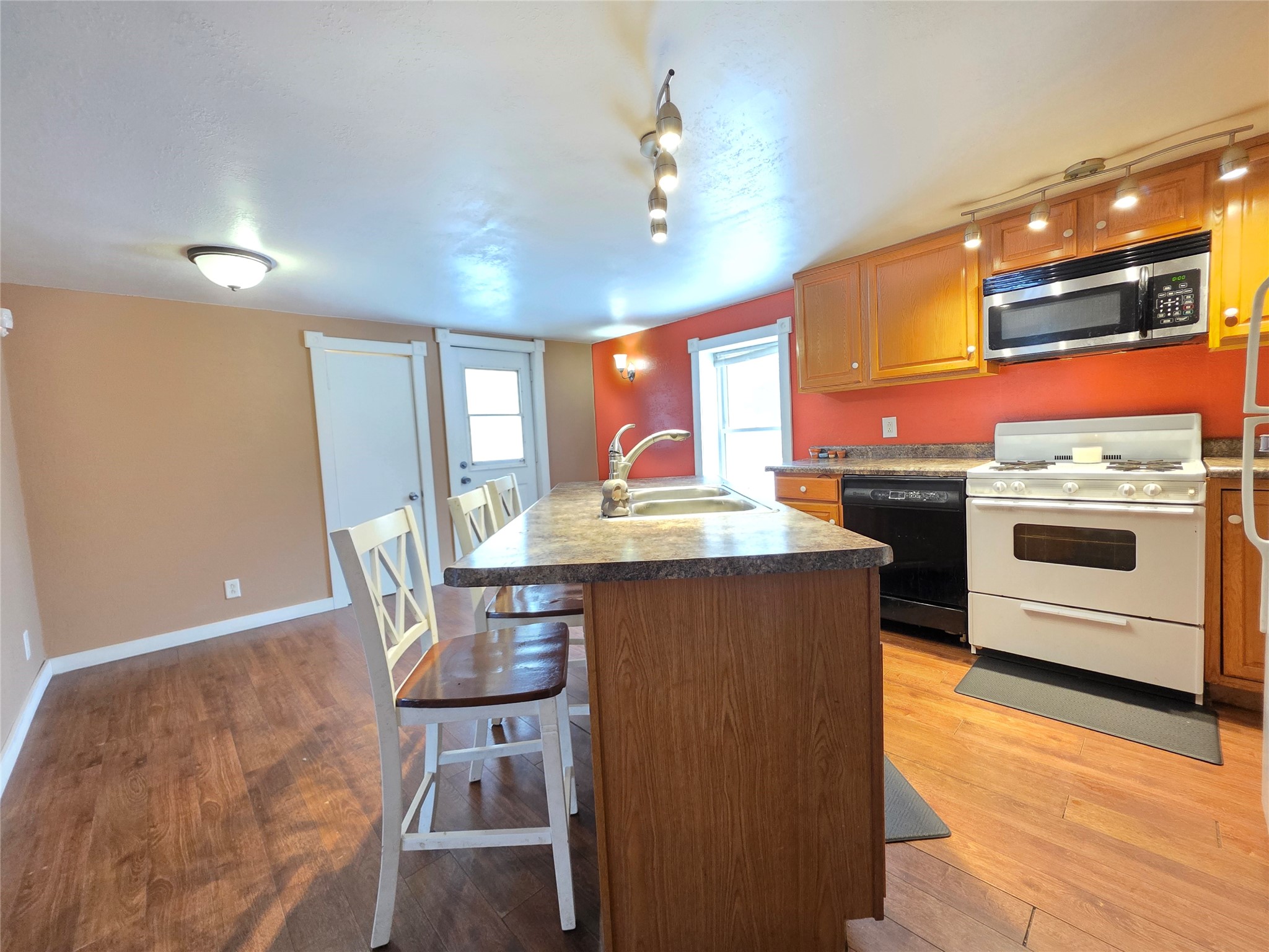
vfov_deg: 89.9
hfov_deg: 106.2
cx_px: 634
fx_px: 477
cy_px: 476
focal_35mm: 13
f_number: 1.9
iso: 1000
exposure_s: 1/60
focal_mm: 2.2
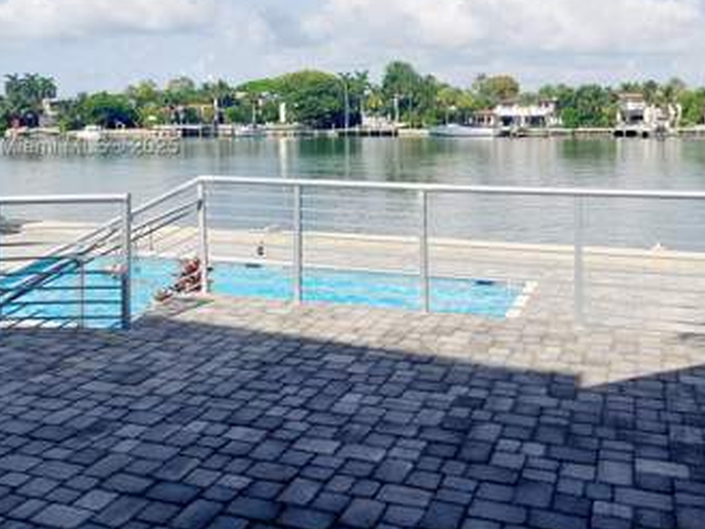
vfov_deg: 39.9
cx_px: 369
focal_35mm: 35
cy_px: 150
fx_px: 713
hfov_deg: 52.6
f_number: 1.8
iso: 40
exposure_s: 1/3333
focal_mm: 5.23
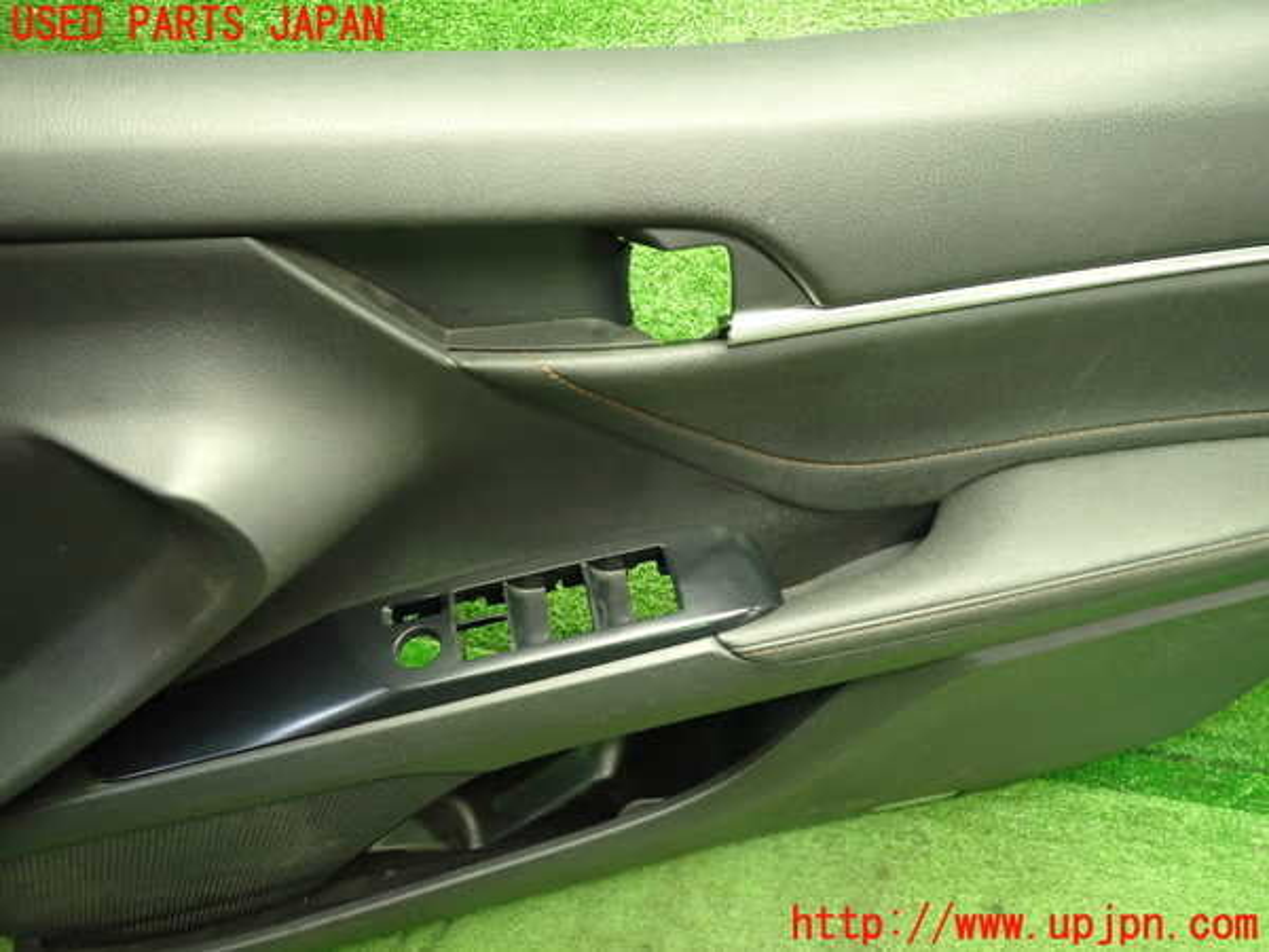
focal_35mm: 25
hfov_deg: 69.4
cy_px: 476
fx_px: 916
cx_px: 634
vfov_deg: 54.9
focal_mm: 4.5
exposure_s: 1/30
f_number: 2
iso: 500
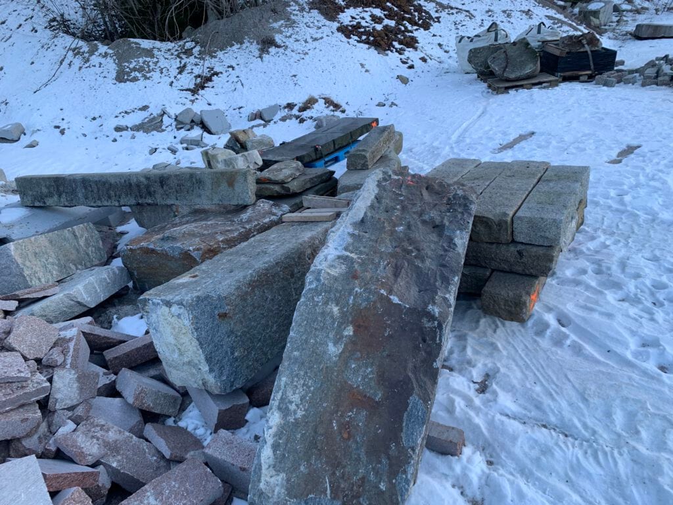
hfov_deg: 67.3
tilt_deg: -22.5
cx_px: 336
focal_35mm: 26
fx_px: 505
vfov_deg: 53.1
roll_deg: +5.7
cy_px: 252
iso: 25
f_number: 1.8
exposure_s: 1/145
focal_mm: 4.25
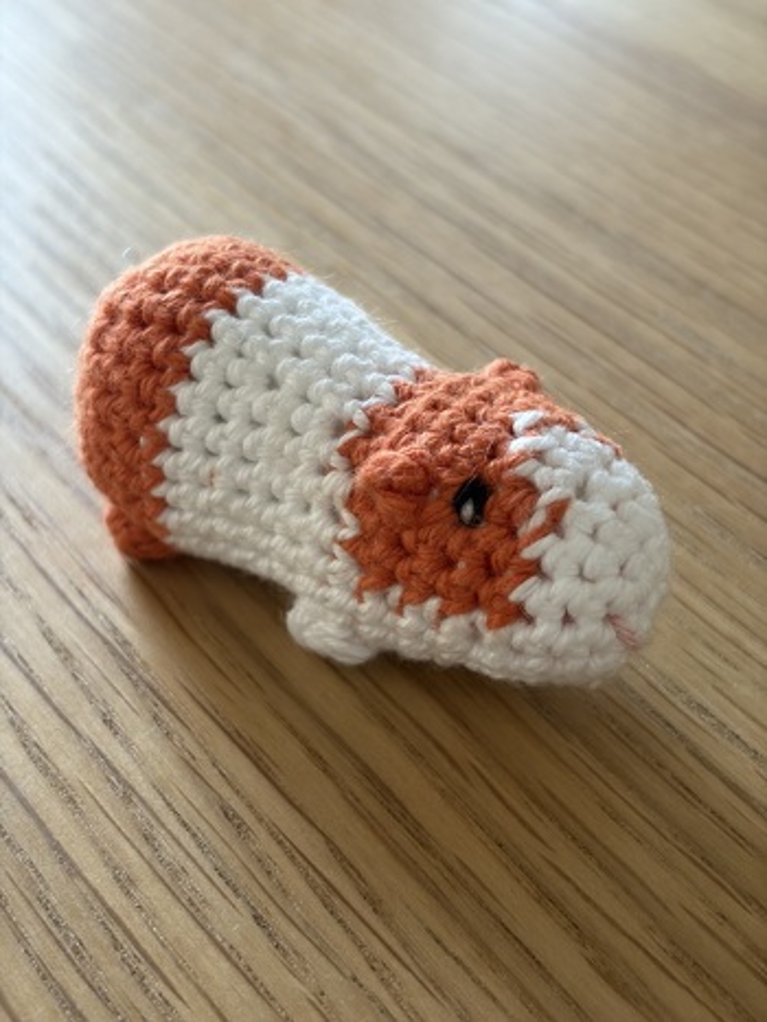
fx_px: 1535
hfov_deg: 28.1
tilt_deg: -42.8
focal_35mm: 52
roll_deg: -0.2
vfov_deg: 36.8
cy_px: 511
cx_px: 384
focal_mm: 5.96
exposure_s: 1/60
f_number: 1.6
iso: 125
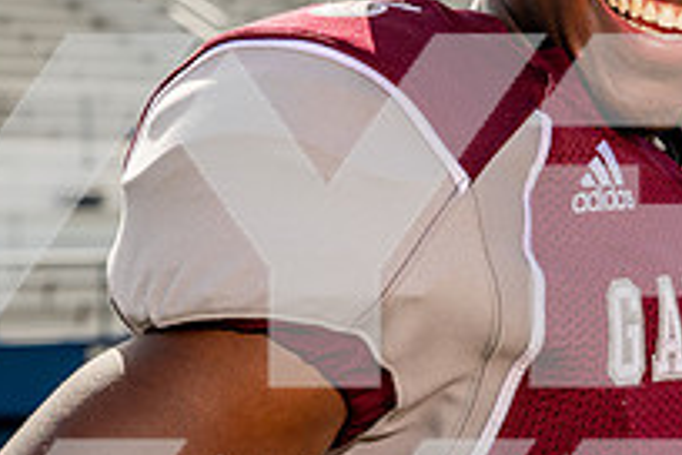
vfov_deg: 8.8
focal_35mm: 156
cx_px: 465
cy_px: 212
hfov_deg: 13.1
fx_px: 2955
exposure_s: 1/500
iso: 100
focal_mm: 55
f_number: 5.6
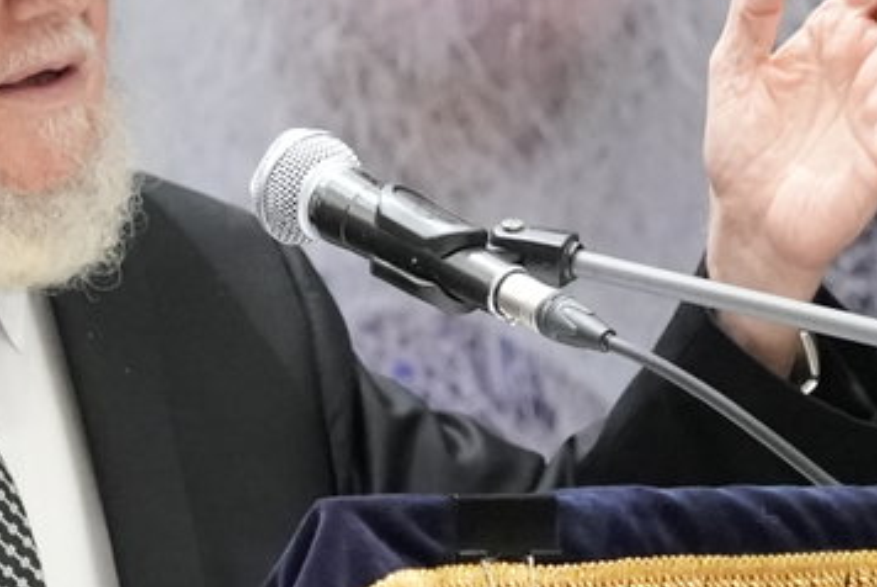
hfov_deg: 2.7
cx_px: 411
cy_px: 324
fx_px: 18310
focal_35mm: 751
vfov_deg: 1.8
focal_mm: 191
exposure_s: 1/320
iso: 12800
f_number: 6.3
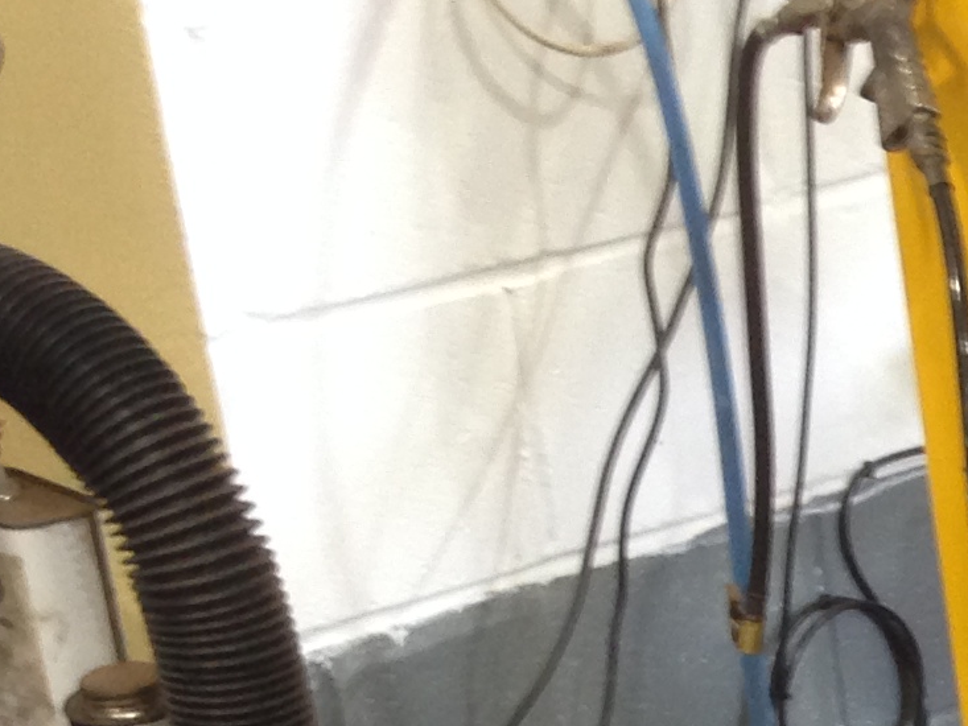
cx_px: 1991
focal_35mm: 147
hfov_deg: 11.9
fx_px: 4111
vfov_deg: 9.7
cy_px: 1246
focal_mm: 4.12
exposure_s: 1/20
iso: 100
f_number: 2.4
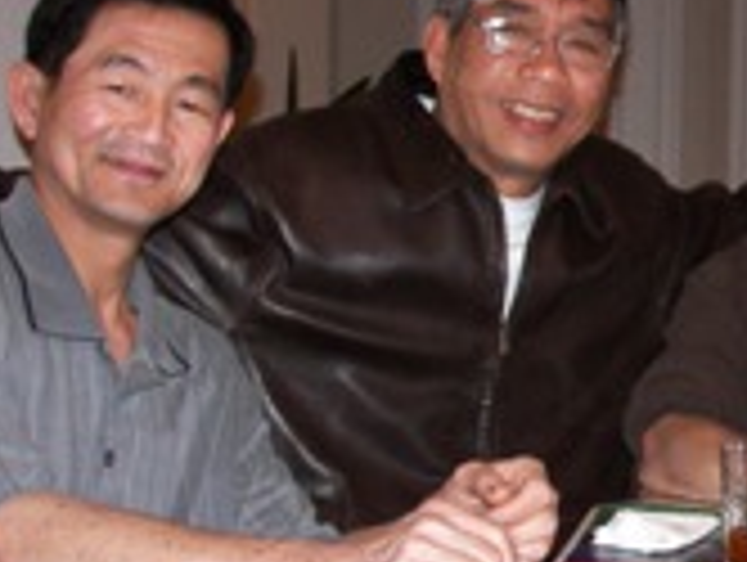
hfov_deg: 16.4
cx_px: 767
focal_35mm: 117
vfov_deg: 12.7
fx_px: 2528
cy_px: 225
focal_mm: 8.3
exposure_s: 1/30
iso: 100
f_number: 2.8
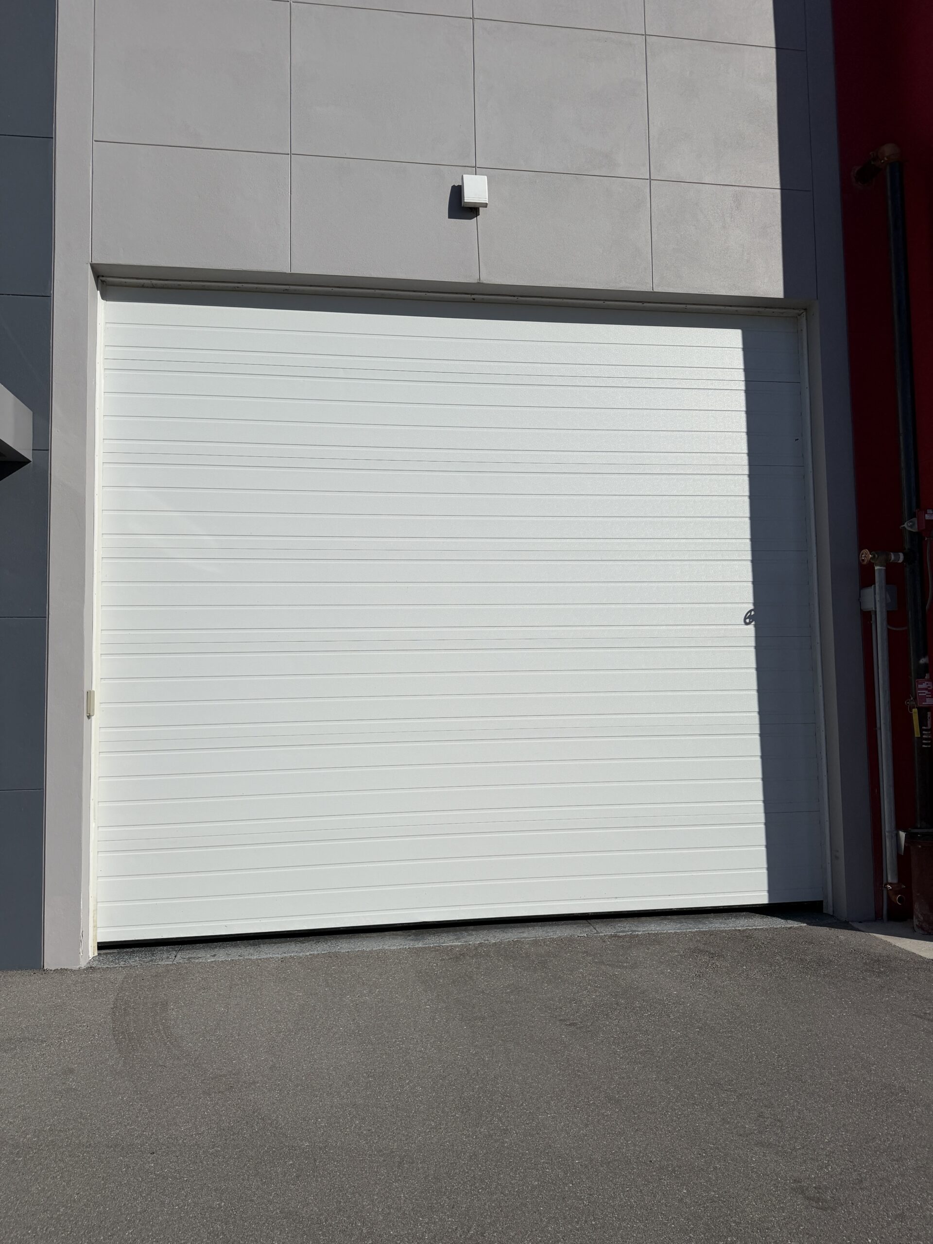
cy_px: 622
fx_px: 862
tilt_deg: +4.3
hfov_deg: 56.8
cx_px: 466
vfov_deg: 71.6
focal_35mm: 24
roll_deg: -1.6
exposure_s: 1/32258
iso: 100
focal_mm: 6.76
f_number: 1.78
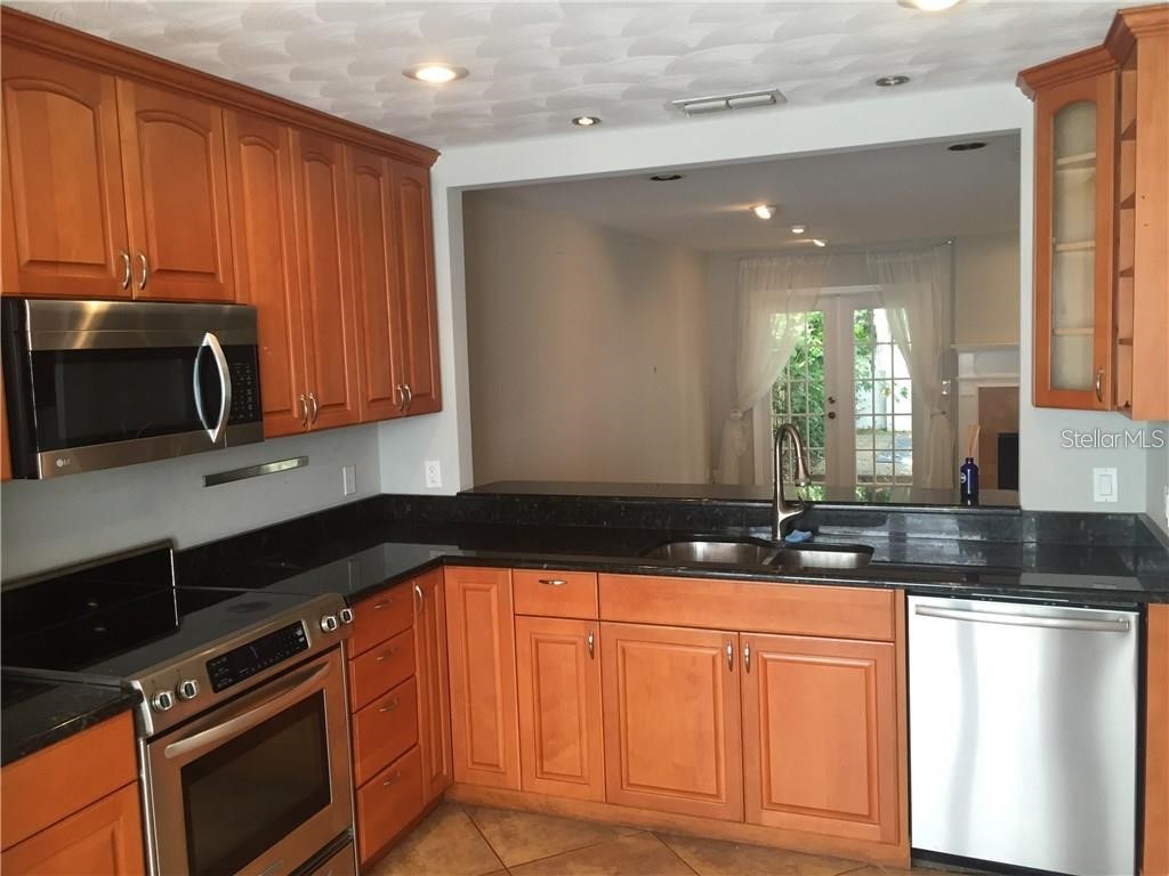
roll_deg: +0.7
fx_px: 979
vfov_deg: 48.2
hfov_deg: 61.7
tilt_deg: -5.9
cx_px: 584
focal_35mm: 29
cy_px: 438
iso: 40
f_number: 2.2
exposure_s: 1/30
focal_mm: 4.15
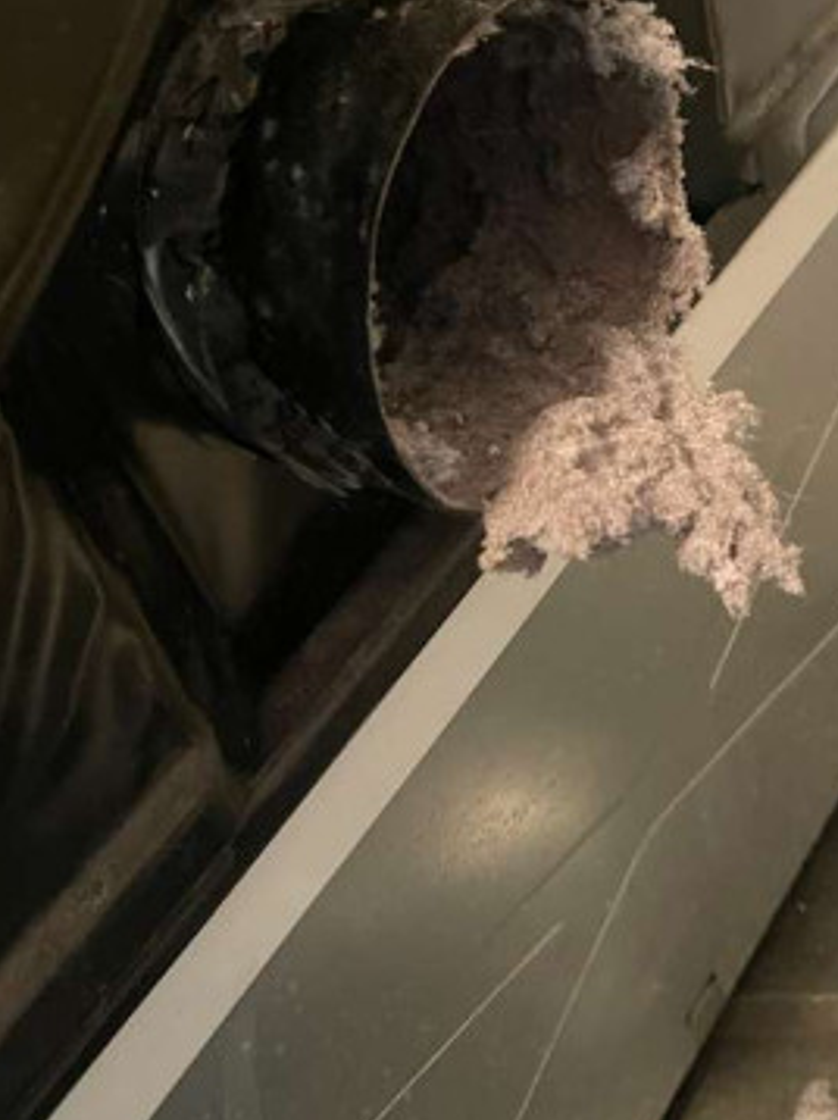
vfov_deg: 41.1
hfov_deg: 31.1
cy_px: 452
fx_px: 1487
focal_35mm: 46
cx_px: 599
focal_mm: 4.2
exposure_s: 1/121
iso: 50
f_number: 1.8
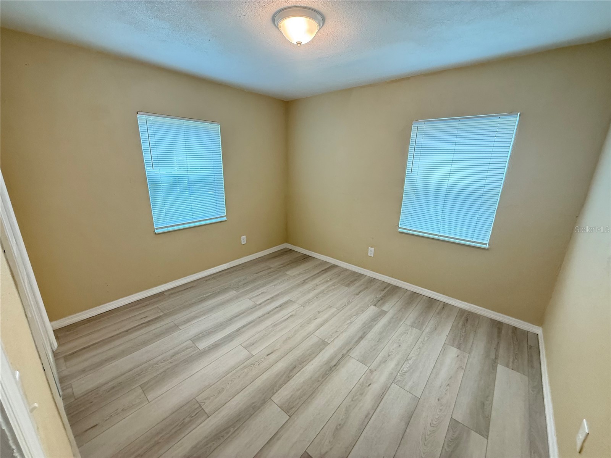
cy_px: 229
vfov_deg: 85.7
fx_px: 247
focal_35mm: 14
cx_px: 306
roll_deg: -1.7
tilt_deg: -12.2
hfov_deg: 102.1
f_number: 2.2
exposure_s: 1/60
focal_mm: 2.22
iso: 250
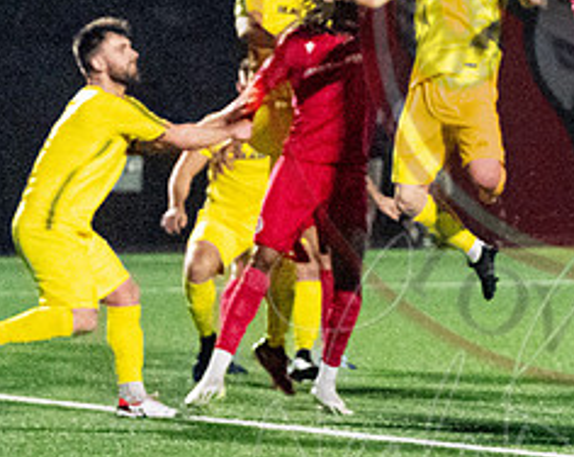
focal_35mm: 326
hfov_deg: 5.9
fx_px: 5529
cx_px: 864
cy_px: 16
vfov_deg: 4.7
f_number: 2.8
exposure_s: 1/1000
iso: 8000
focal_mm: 70
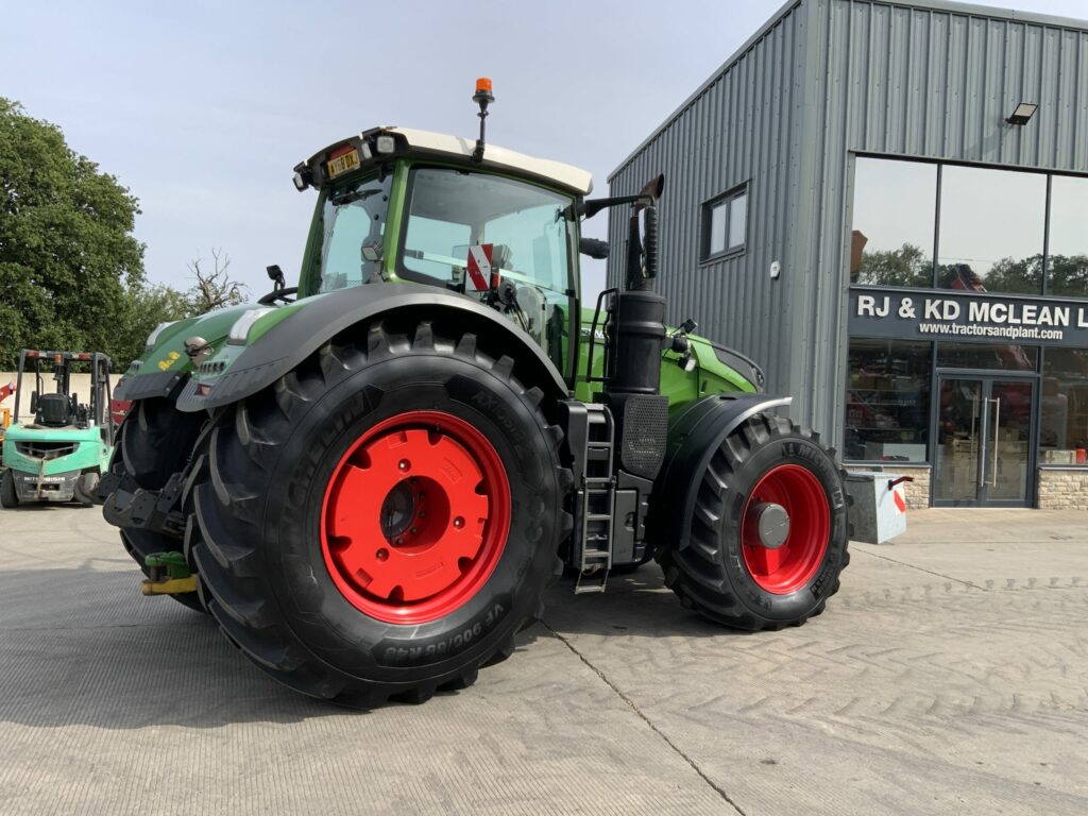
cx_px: 544
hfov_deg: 61.7
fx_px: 911
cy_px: 408
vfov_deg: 48.2
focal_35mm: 29
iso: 16
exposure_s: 1/1377
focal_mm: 3
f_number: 1.8
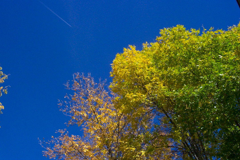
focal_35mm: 38
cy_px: 80
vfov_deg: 35.1
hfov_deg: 50.7
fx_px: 253
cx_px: 120
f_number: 4.8
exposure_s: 1/700
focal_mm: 8
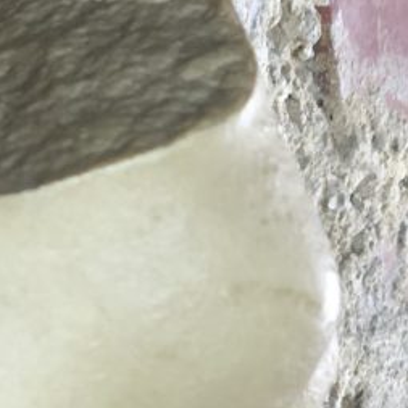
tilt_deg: -21.2
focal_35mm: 186
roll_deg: +0.4
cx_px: 50
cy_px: 822
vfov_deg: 8.9
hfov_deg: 9.4
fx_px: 2480
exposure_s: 1/50
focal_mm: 6
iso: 40
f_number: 2.4
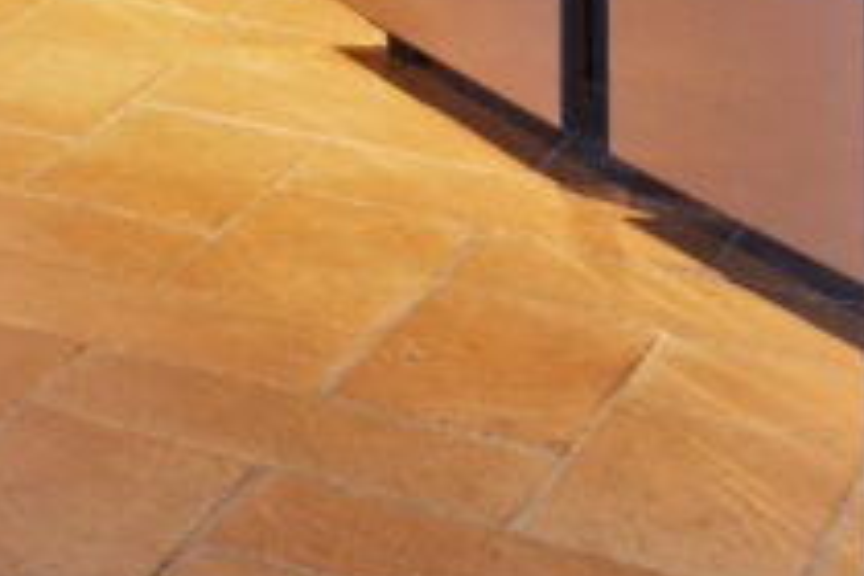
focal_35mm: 168
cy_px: -1179
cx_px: -1950
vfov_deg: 7.2
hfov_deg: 9.1
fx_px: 4032
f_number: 10
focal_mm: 23
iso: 400
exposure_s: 1.3
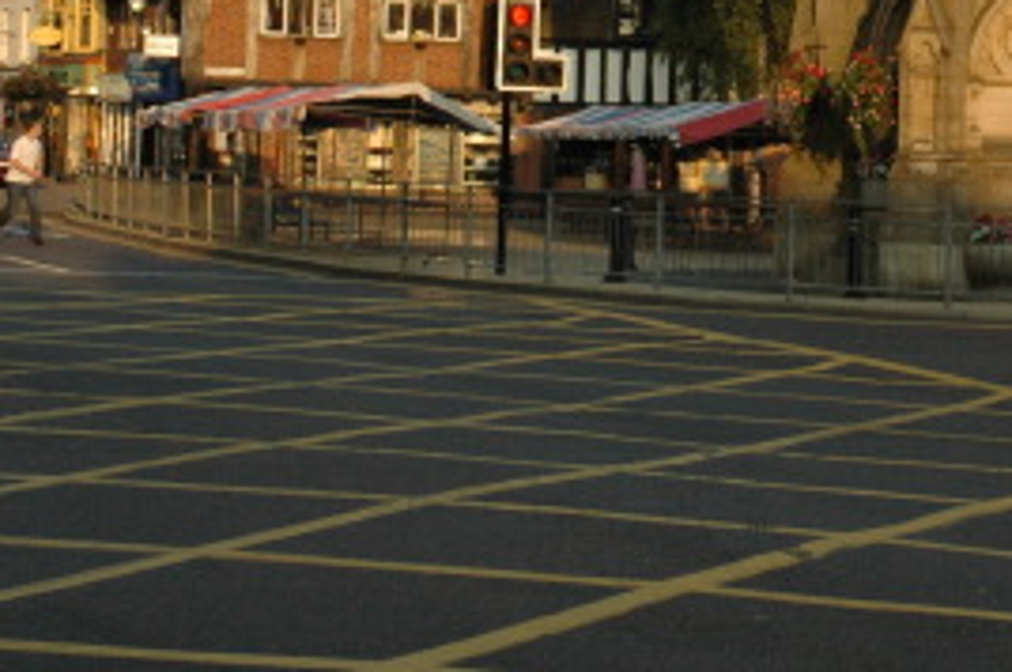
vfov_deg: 12.1
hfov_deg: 17.9
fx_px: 3122
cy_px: -96
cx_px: 1027
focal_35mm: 111
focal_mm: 31
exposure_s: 1/400
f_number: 10
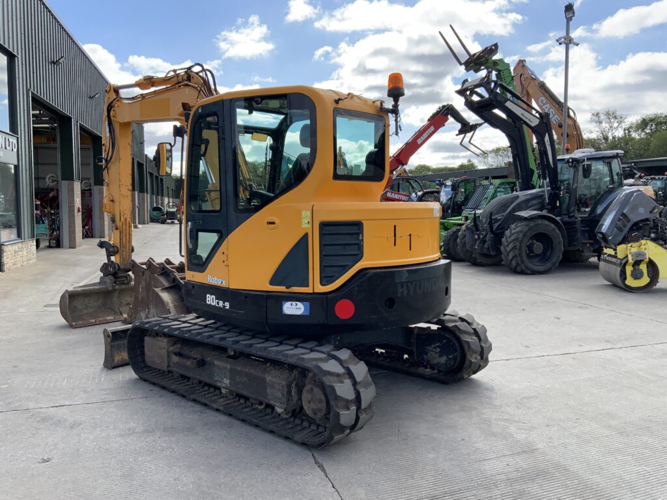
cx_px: 334
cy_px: 250
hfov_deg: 61.7
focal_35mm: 29
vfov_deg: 48.2
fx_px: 559
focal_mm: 3
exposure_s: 1/1076
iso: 16
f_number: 1.8
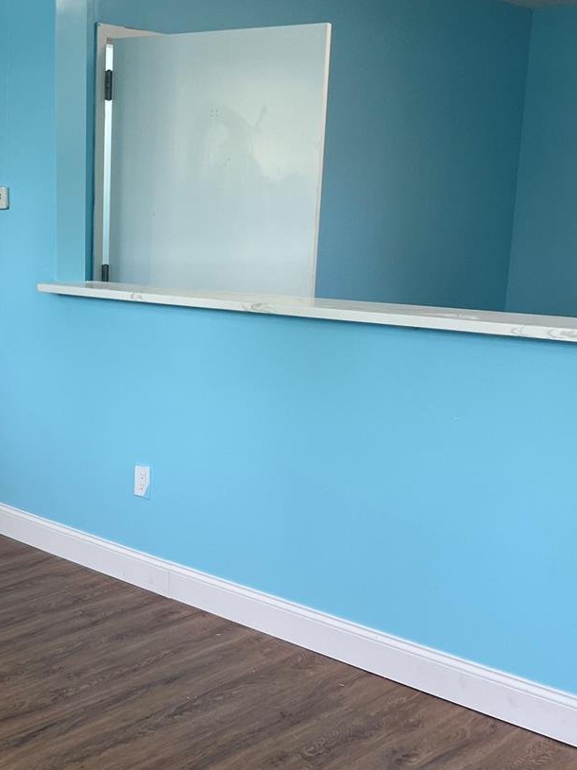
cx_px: 110
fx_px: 1089
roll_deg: -1.1
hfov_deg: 29.0
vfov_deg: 38.9
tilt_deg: -8.8
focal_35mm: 49
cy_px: 423
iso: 64
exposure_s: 1/120
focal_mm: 5.7
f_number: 1.5
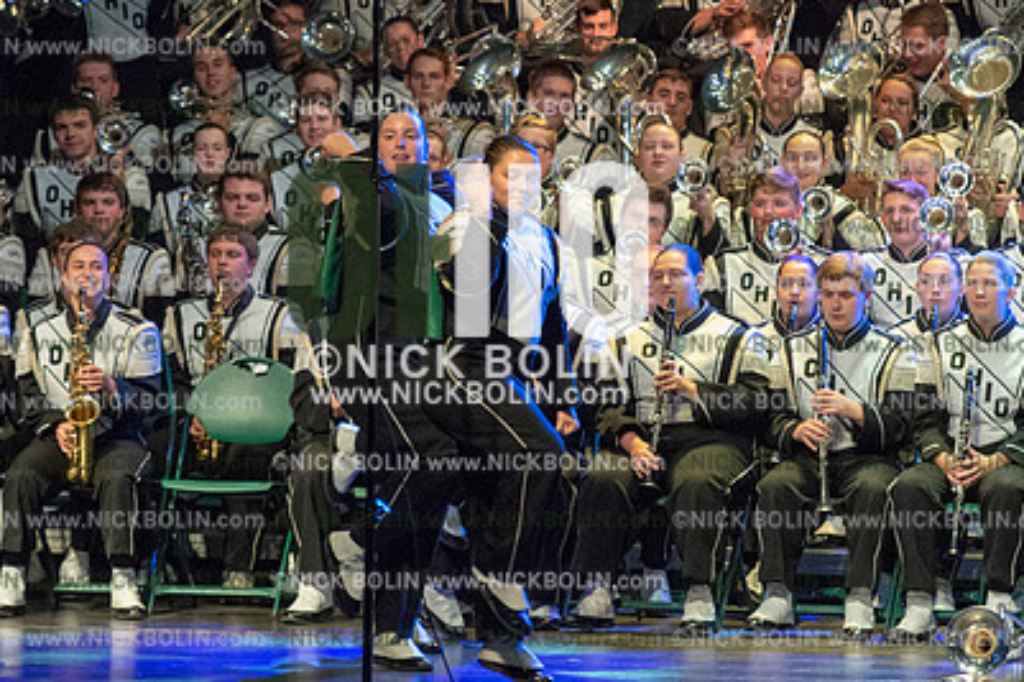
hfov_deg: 6.8
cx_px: 467
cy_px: 284
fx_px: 8643
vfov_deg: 4.5
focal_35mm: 304
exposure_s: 1/400
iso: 8000
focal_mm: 210
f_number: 5.6
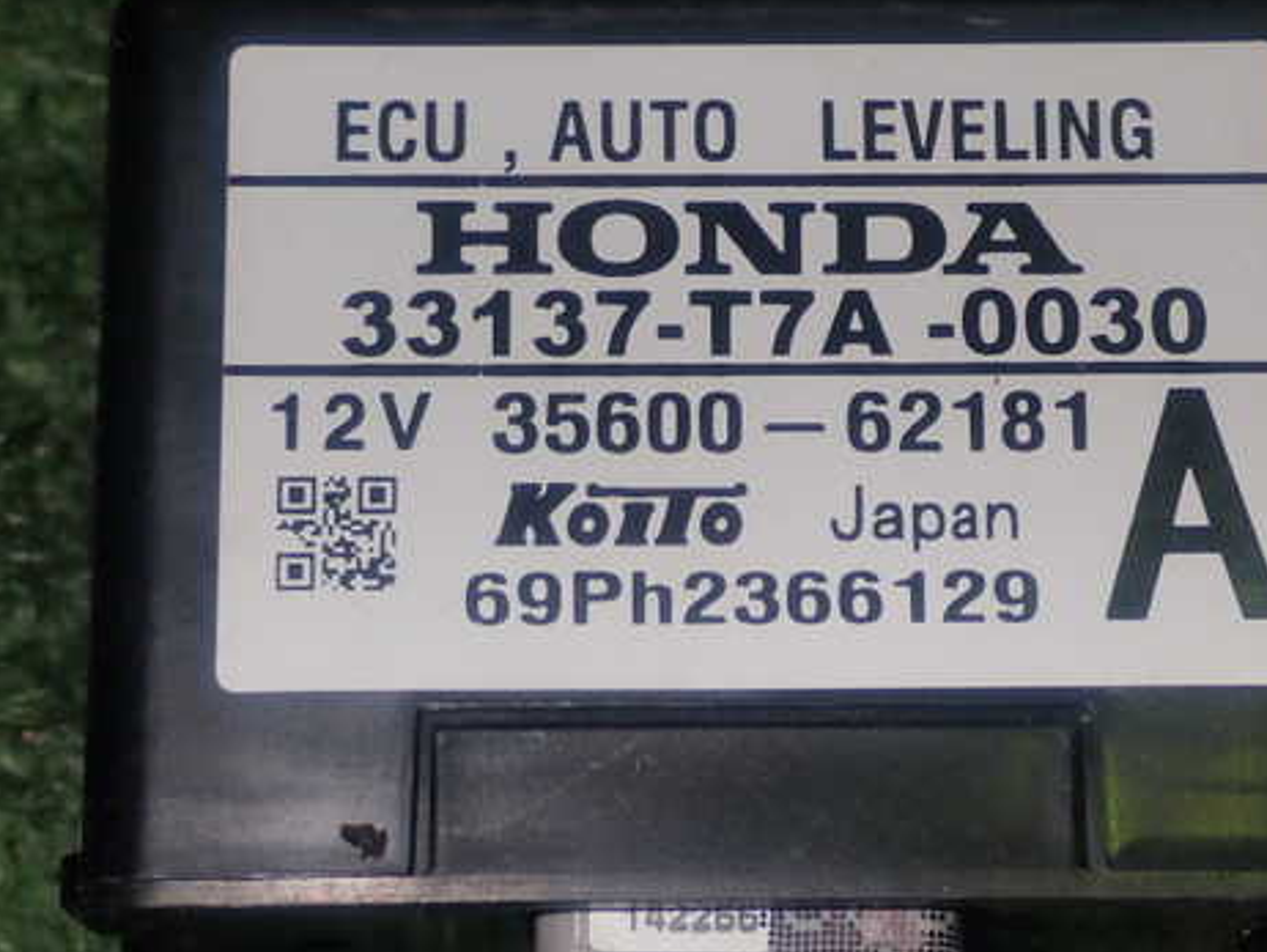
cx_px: 713
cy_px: 516
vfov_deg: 14.8
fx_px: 3662
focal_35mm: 100
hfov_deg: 19.6
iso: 200
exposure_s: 1/80
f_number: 13
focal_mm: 13.65
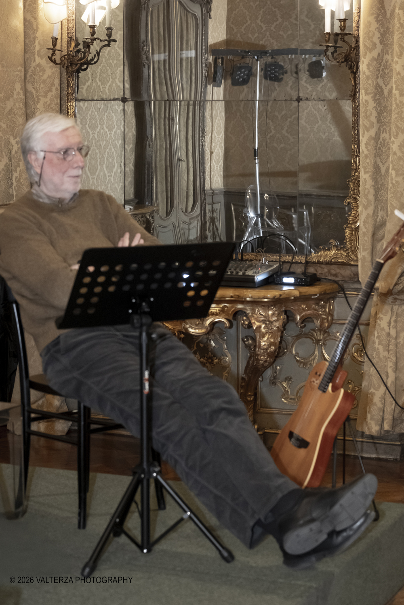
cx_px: 202
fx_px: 1549
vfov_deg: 22.1
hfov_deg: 14.9
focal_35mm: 92
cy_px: 302
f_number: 3.6
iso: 3200
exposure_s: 1/100
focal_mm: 61
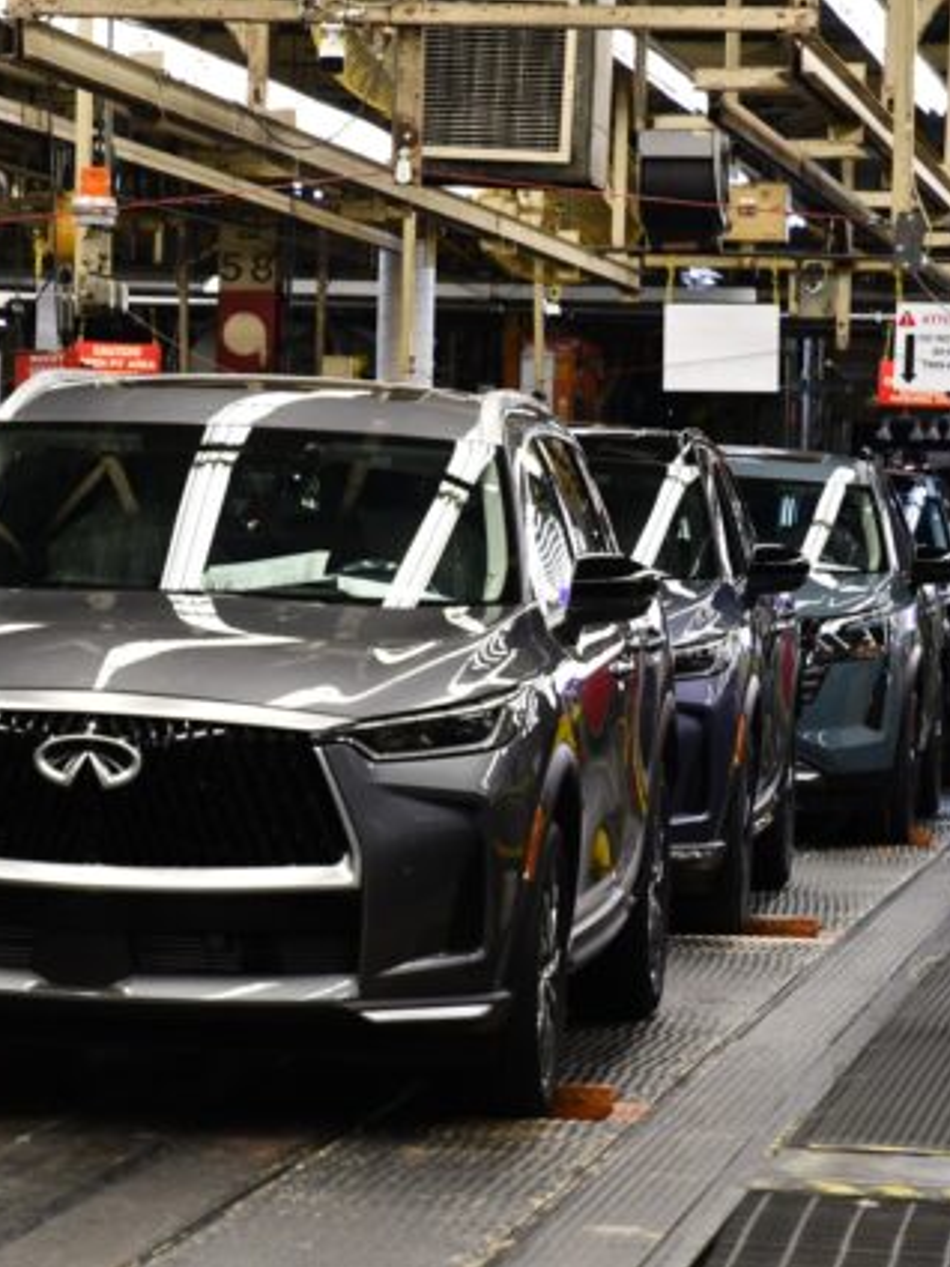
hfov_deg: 8.5
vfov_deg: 11.4
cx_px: 439
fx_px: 6367
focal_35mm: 174
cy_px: 635
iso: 800
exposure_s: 1/125
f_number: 4
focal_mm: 80
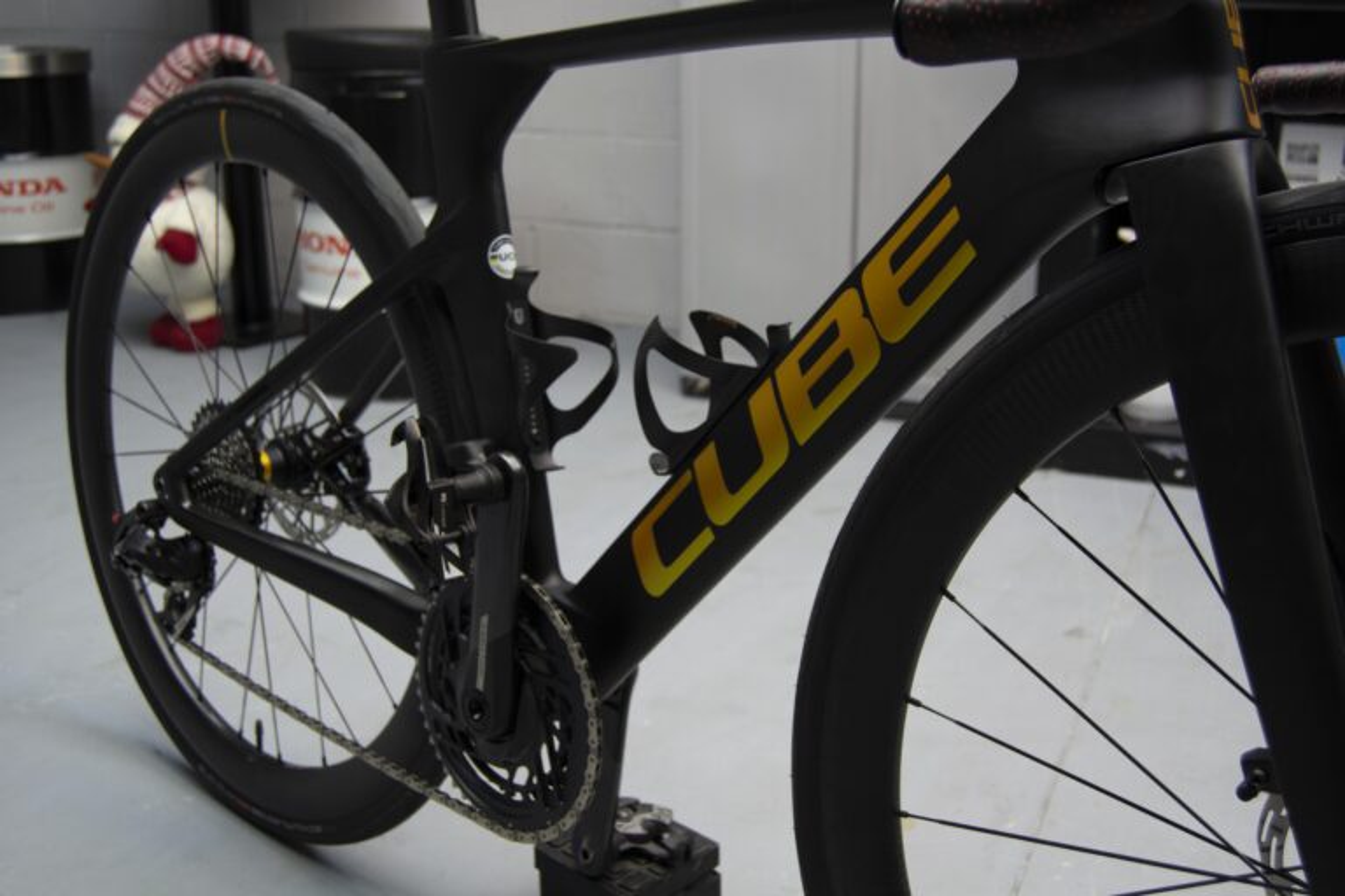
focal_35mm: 39
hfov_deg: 49.6
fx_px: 1457
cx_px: 672
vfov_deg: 34.2
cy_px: 448
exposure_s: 1/80
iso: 400
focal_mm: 26
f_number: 4.5
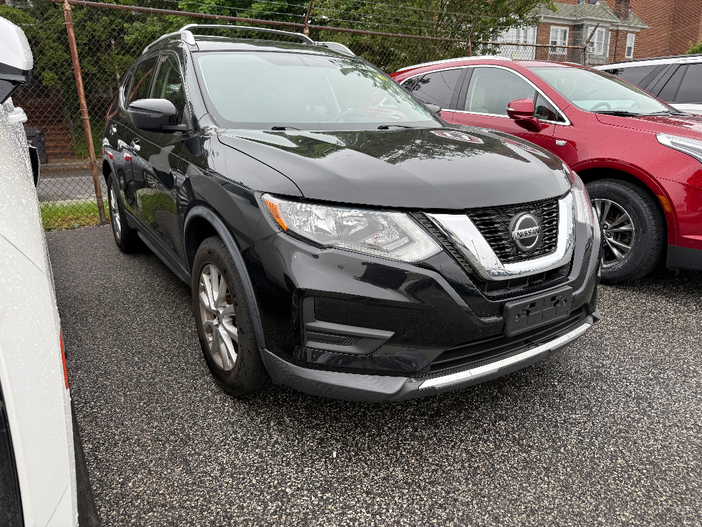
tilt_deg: -13.4
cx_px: 351
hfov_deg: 71.6
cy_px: 264
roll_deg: +1.2
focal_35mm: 24
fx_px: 487
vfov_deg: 56.8
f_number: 1.78
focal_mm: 6.76
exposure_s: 1/450
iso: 80
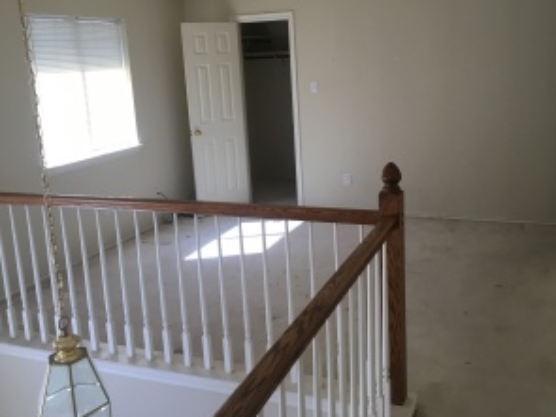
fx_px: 578
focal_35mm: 36
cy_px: 170
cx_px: 300
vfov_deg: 39.5
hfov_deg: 51.3
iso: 25
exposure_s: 1/30
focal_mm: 4.15
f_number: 2.2
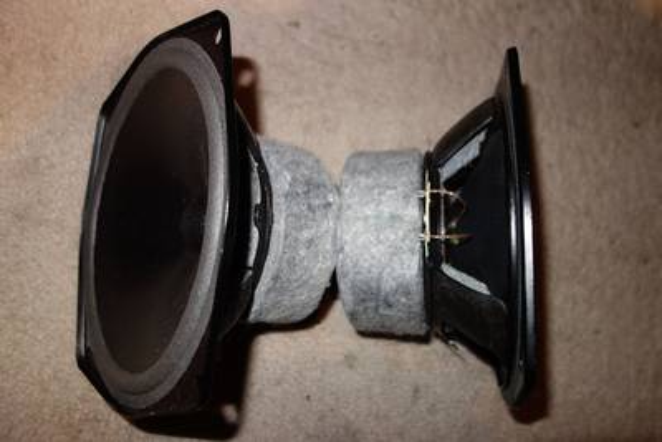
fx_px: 515
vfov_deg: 46.4
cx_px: 331
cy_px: 221
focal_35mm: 28
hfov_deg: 65.5
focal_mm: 10.4
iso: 125
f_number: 1.8
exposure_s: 1/30
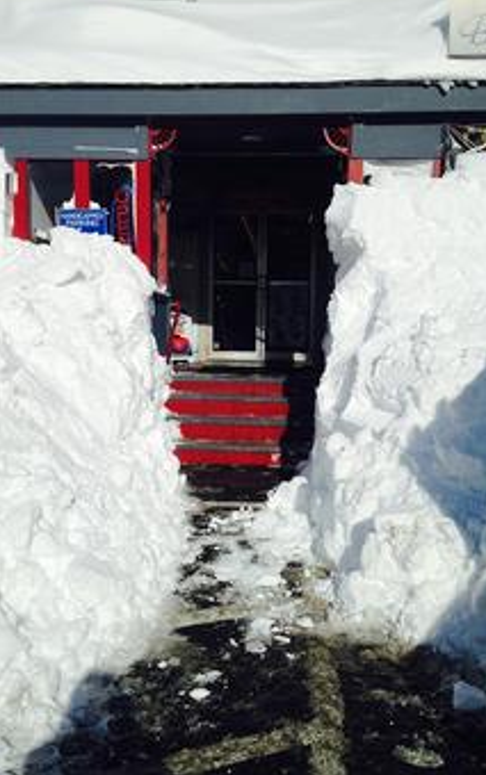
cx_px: 225
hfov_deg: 35.4
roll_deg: -1.1
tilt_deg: -5.2
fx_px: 762
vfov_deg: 54.0
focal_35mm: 36
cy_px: 378
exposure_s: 1/6024
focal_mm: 4.12
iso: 50
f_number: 2.4
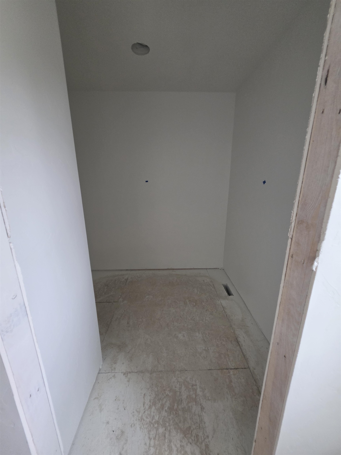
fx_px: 171
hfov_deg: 89.9
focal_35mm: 13
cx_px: 170
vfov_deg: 106.2
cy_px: 228
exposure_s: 1/60
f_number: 1.9
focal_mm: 2.2
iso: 200
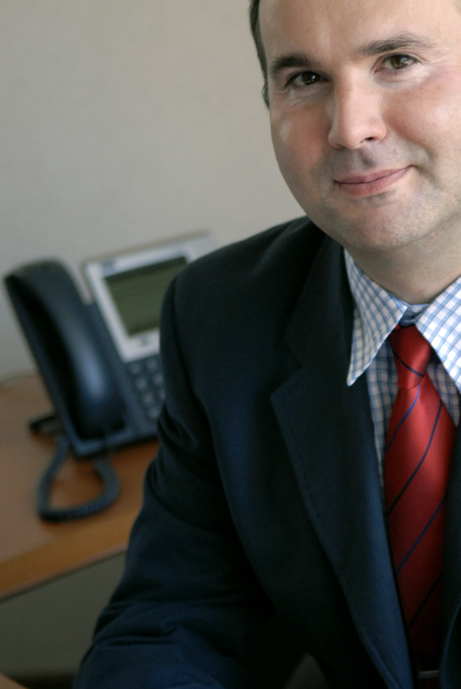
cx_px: 372
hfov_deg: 10.2
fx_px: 2582
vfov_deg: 15.2
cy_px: 360
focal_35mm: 135
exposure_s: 1/125
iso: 400
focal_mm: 55
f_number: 3.2
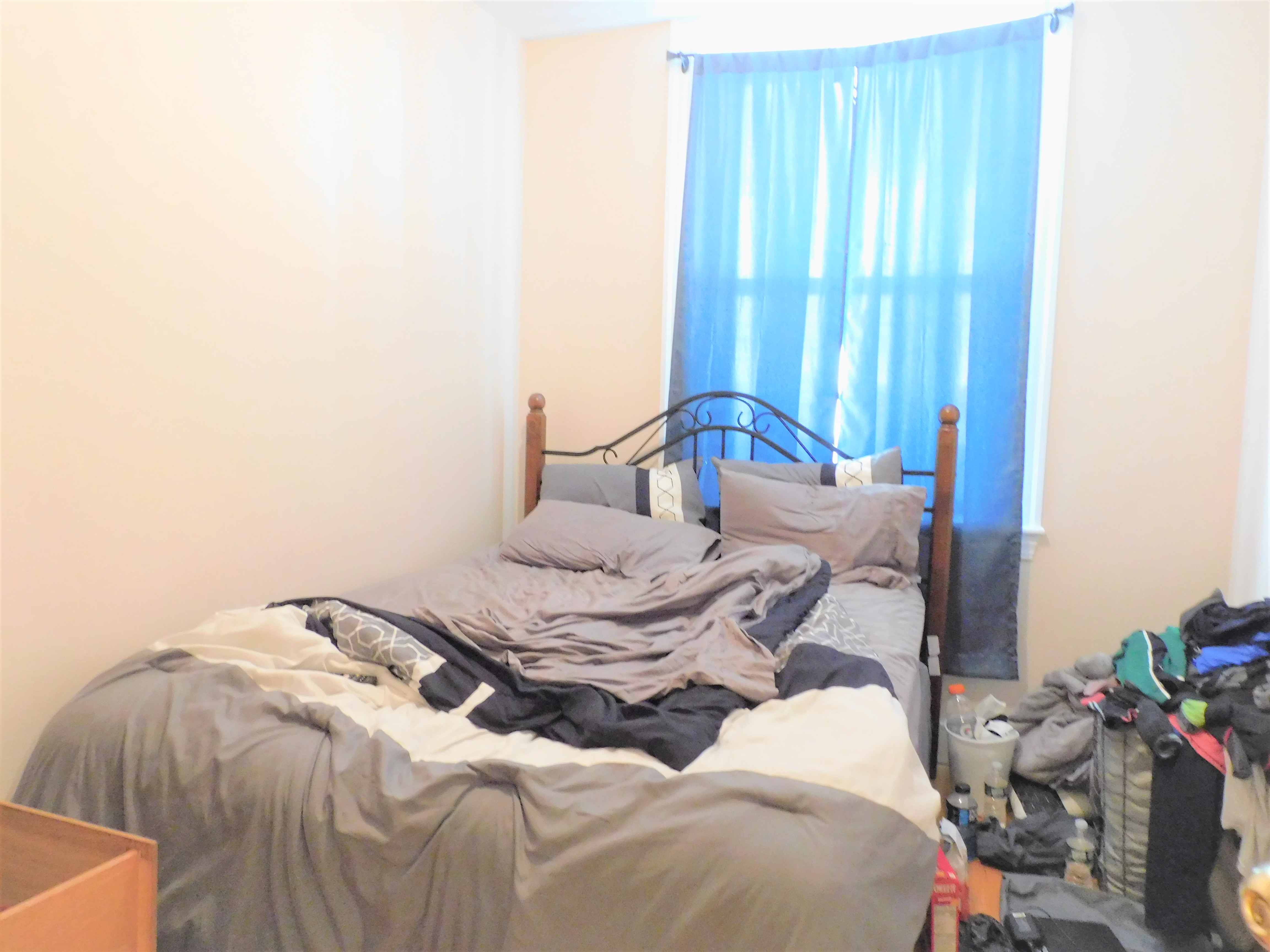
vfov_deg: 56.8
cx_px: 635
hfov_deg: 71.6
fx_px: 881
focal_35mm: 24
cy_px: 476
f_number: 3.3
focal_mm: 4.3
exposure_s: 1/8
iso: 640
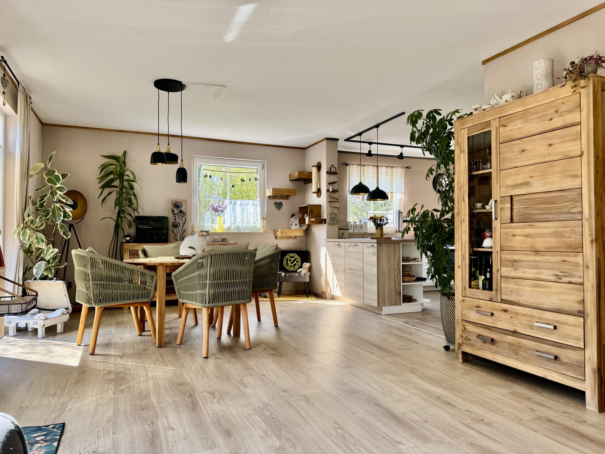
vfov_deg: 56.8
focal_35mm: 24
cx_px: 302
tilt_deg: +1.6
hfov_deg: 71.6
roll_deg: +0.3
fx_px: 419
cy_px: 227
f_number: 1.78
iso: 64
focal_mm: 6.76
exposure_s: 1/158
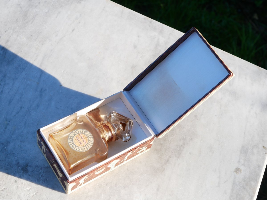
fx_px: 463
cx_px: 134
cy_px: 100
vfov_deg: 24.4
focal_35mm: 60
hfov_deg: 32.2
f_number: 5.6
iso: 200
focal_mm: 30
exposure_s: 1/250
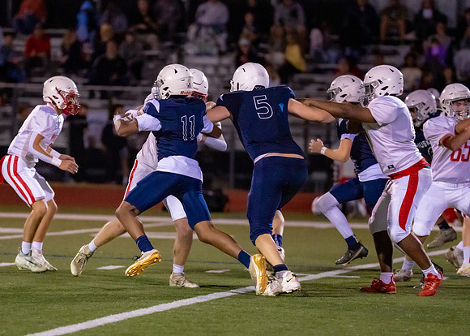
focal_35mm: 300
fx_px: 4007
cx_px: 186
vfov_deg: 4.8
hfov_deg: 6.7
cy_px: 180
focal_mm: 200
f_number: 2.8
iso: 5000
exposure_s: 1/1250
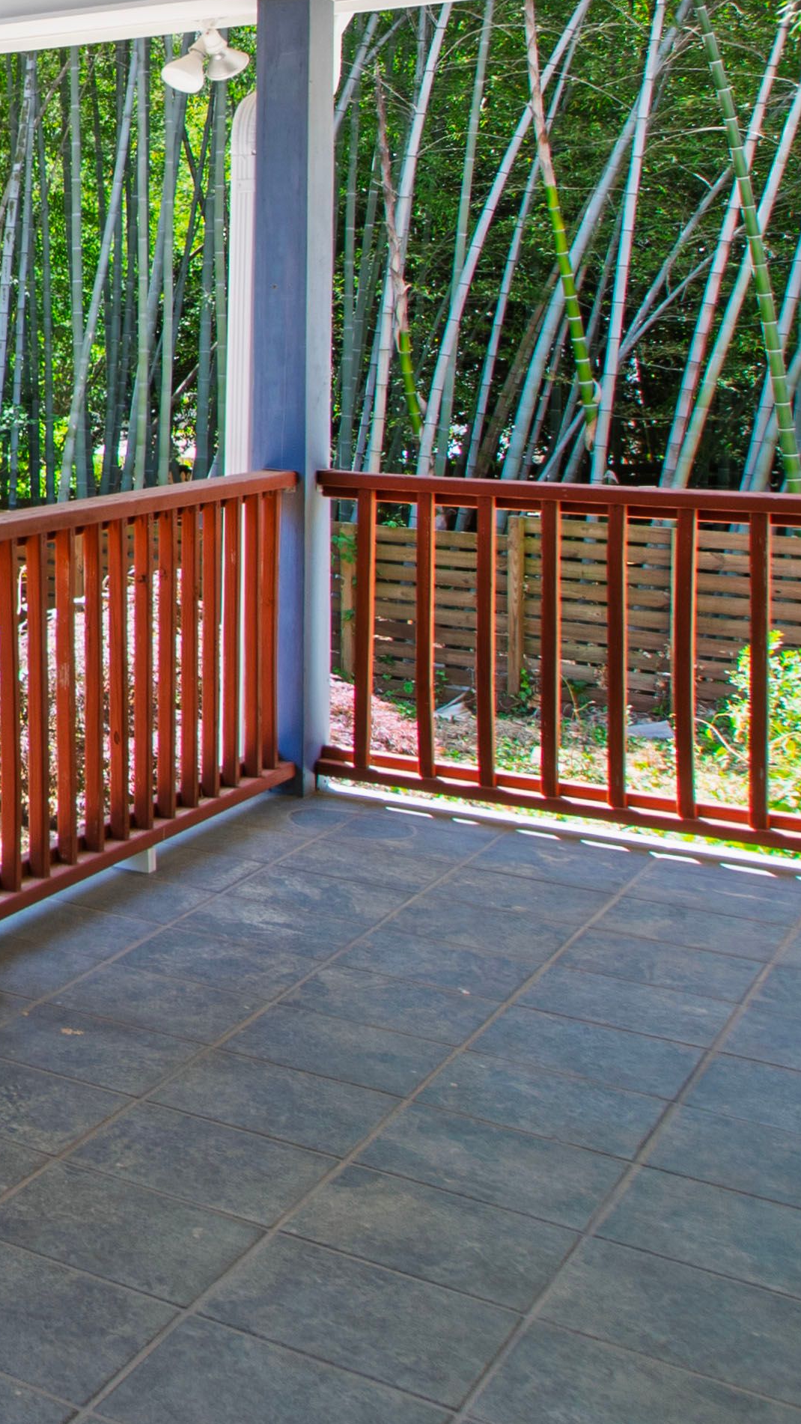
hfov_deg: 19.1
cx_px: -677
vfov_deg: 42.9
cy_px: 325
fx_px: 1737
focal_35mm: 46
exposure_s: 1/25
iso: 100
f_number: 8
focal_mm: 10
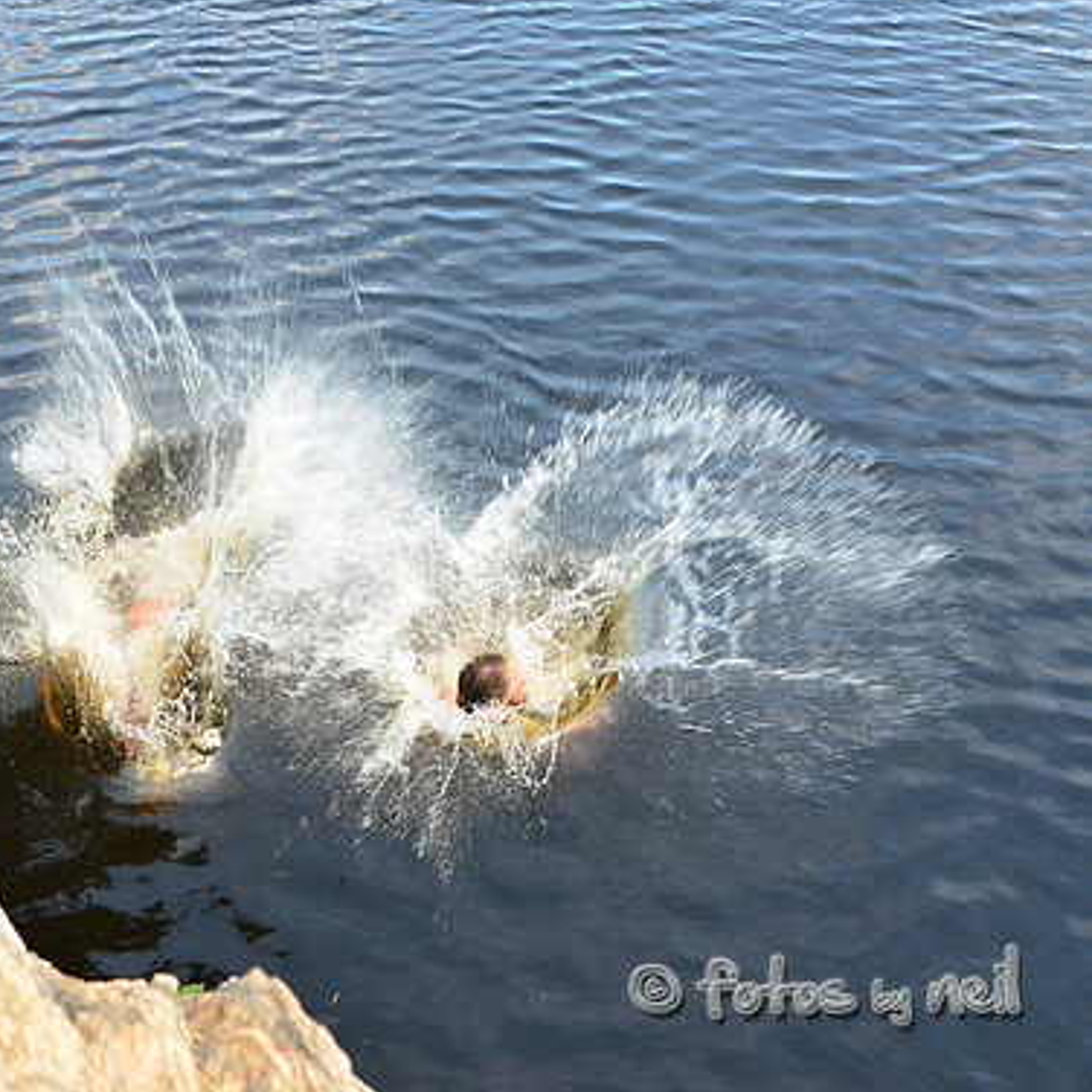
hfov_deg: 30.5
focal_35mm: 55
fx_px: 1963
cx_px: 253
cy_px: 537
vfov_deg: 31.1
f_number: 6.3
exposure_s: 1/160
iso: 400
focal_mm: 28
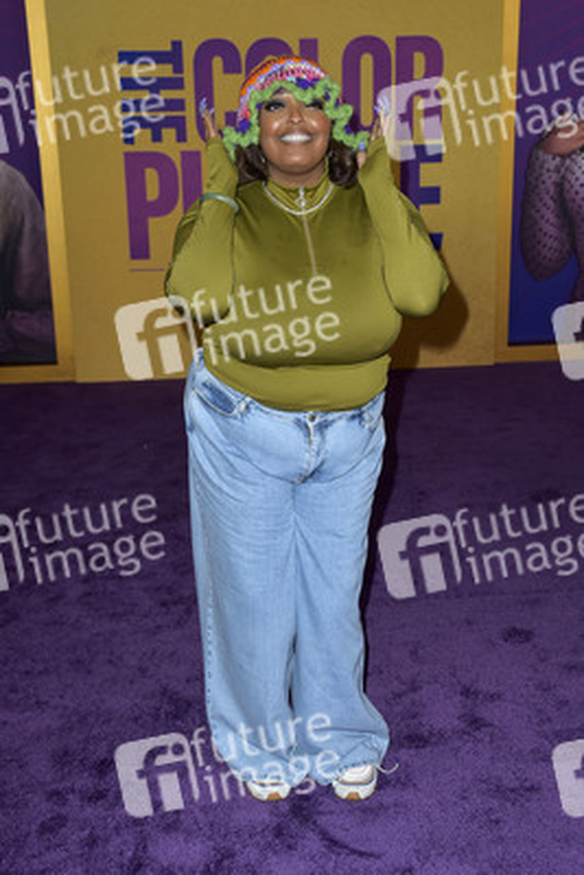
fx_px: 1167
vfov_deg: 41.1
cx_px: 292
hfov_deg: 28.1
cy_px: 438
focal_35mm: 48
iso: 320
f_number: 6.3
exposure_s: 1/250
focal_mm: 48
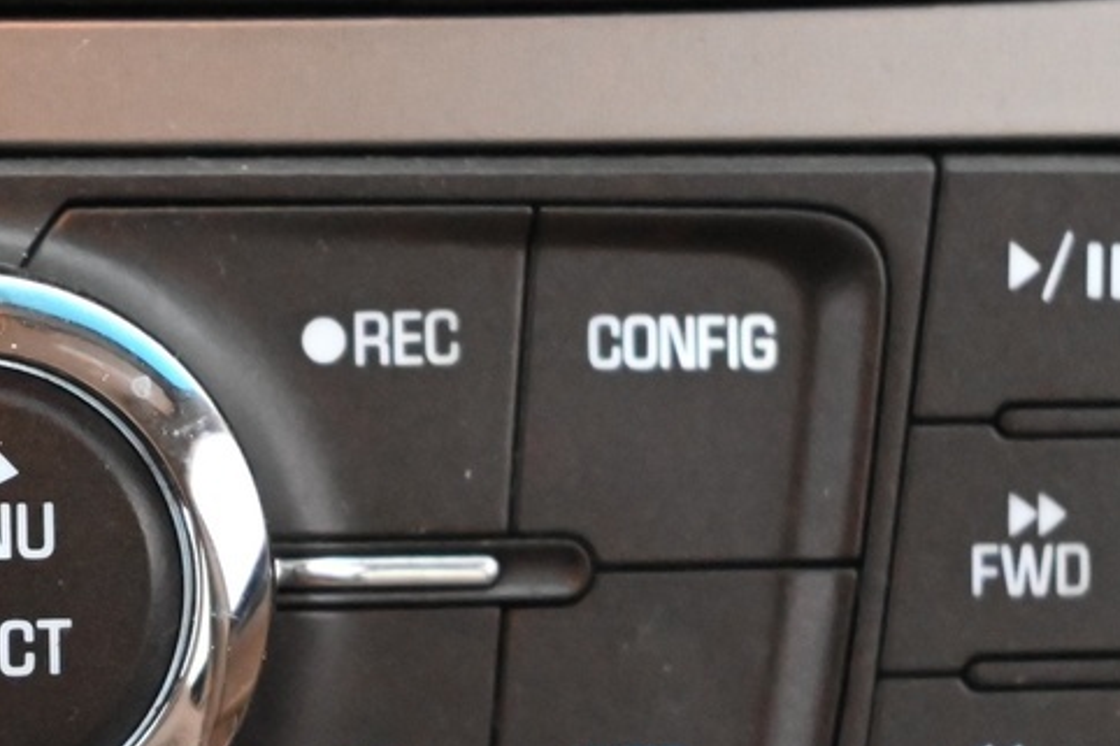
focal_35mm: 158
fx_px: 4914
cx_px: -165
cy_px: 878
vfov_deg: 8.6
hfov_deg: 12.7
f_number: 6
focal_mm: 47
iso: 10000
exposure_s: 1/60
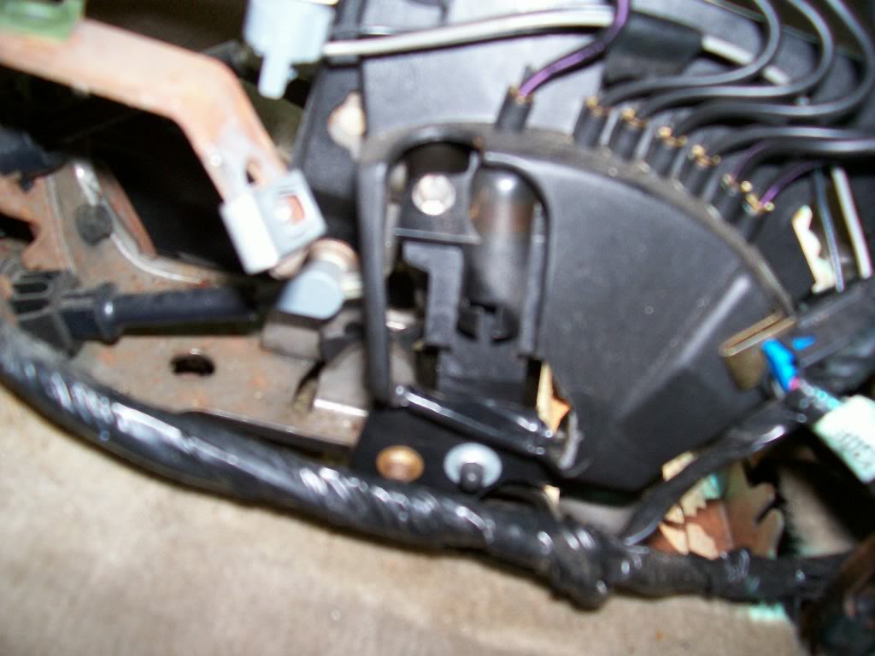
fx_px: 859
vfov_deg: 41.8
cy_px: 328
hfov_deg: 54.0
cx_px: 438
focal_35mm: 34
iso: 140
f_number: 2.7
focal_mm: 5.6
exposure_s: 1/112
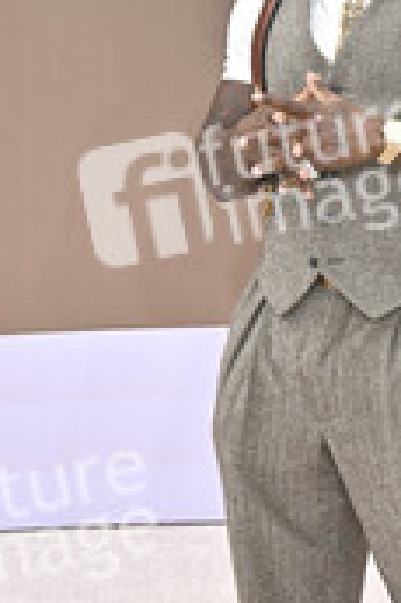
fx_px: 2444
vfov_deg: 14.1
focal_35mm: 146
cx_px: 359
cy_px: 359
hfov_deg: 9.3
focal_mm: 63
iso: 400
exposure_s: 1/320
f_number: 10
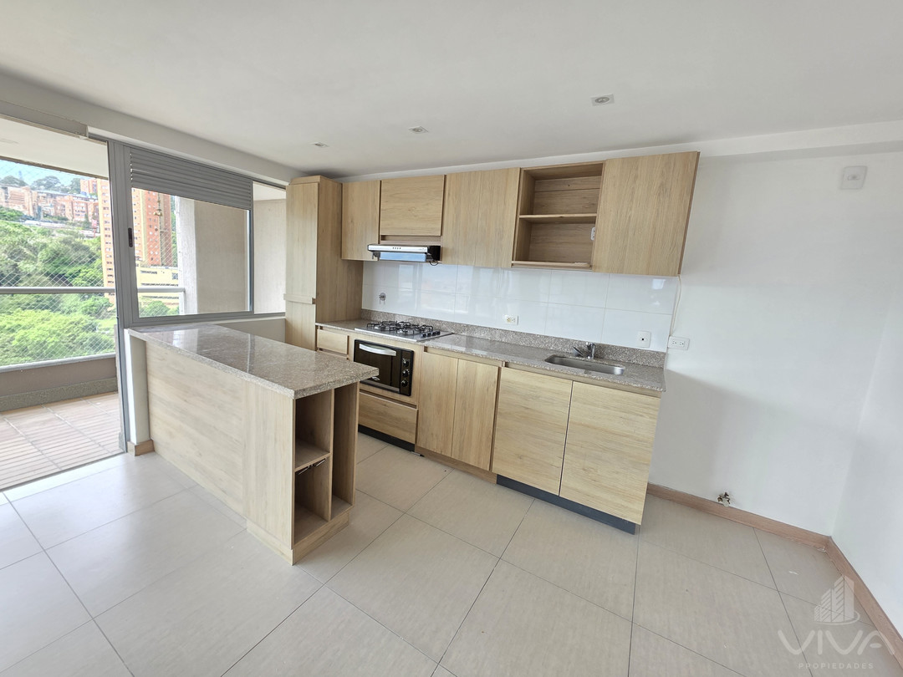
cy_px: 338
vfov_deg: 89.9
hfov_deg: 106.2
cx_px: 452
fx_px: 339
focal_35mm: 13
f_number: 1.9
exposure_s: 1/120
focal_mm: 2.2
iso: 64
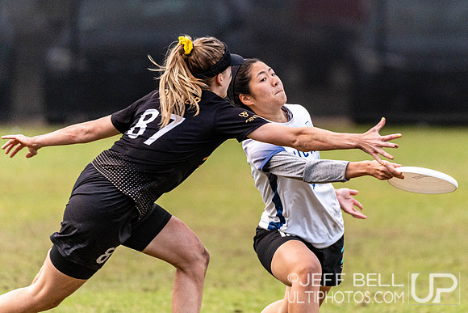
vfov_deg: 1.9
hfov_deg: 2.9
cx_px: 278
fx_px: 9381
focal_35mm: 721
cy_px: 157
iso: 1250
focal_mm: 400
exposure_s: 1/1000
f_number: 4
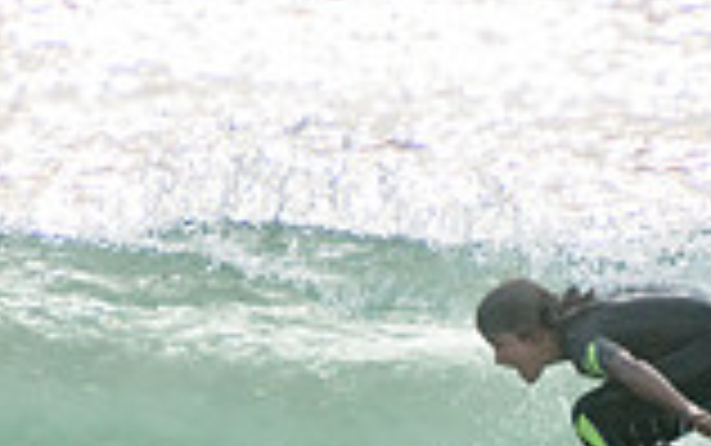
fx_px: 43532
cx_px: 472
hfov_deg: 0.9
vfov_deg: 0.6
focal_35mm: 2245
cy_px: 592
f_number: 5.6
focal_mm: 400
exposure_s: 1/2000
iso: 220
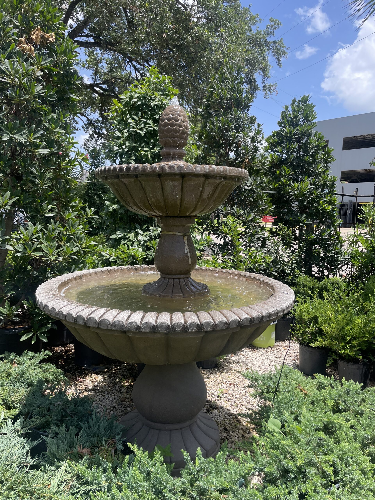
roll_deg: -0.3
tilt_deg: -8.1
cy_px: 250
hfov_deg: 53.1
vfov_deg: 67.3
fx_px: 376
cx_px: 188
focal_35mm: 26
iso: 32
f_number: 1.6
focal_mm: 4.2
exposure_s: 1/1261
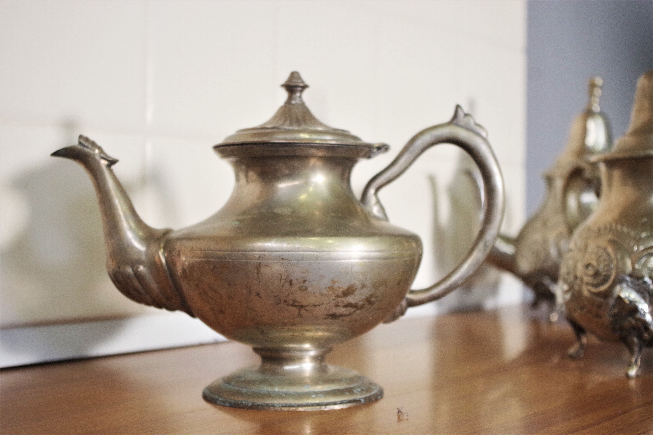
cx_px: 326
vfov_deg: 26.0
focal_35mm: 52
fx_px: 943
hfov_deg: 38.2
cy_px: 218
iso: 1600
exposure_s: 1/80
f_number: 4.5
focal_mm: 35
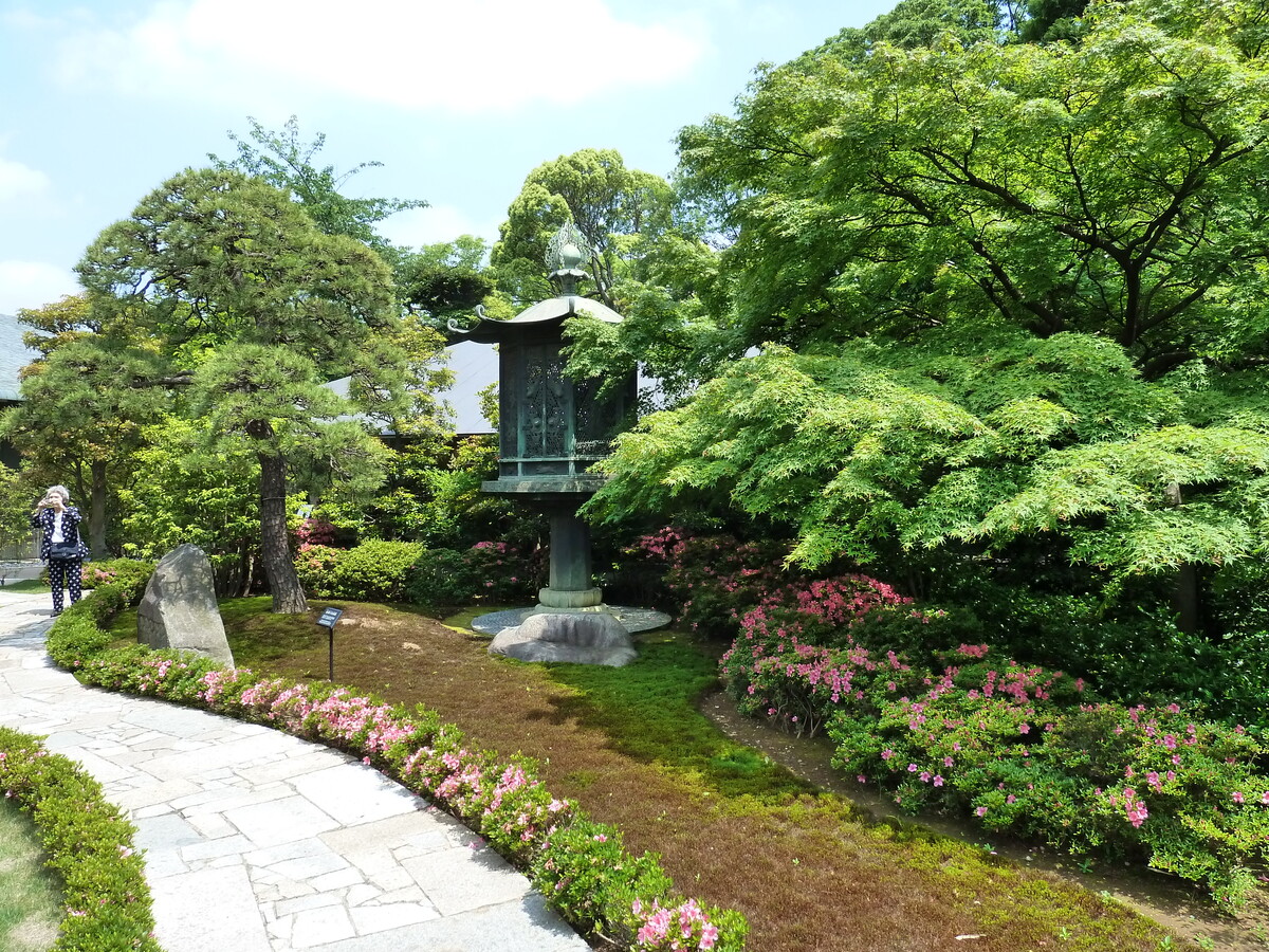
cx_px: 634
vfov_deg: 54.9
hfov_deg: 69.4
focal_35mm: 25
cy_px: 476
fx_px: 916
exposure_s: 1/250
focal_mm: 4.1
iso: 200
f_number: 4
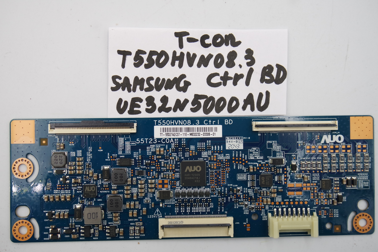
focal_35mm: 40
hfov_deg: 48.5
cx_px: 189
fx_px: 420
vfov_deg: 33.4
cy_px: 126
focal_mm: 15
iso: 160
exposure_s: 1/100
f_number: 4.5
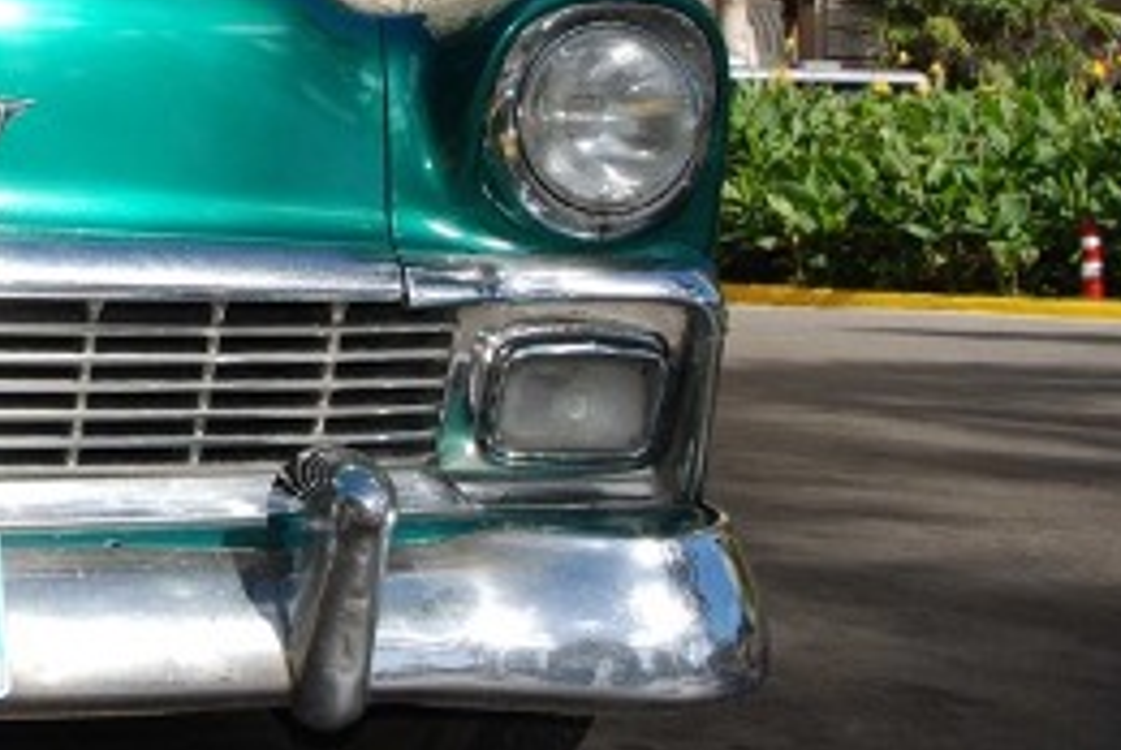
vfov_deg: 19.1
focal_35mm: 70
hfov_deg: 27.1
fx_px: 2189
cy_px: 56
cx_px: -9
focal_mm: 19
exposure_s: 1/200
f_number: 11
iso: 100
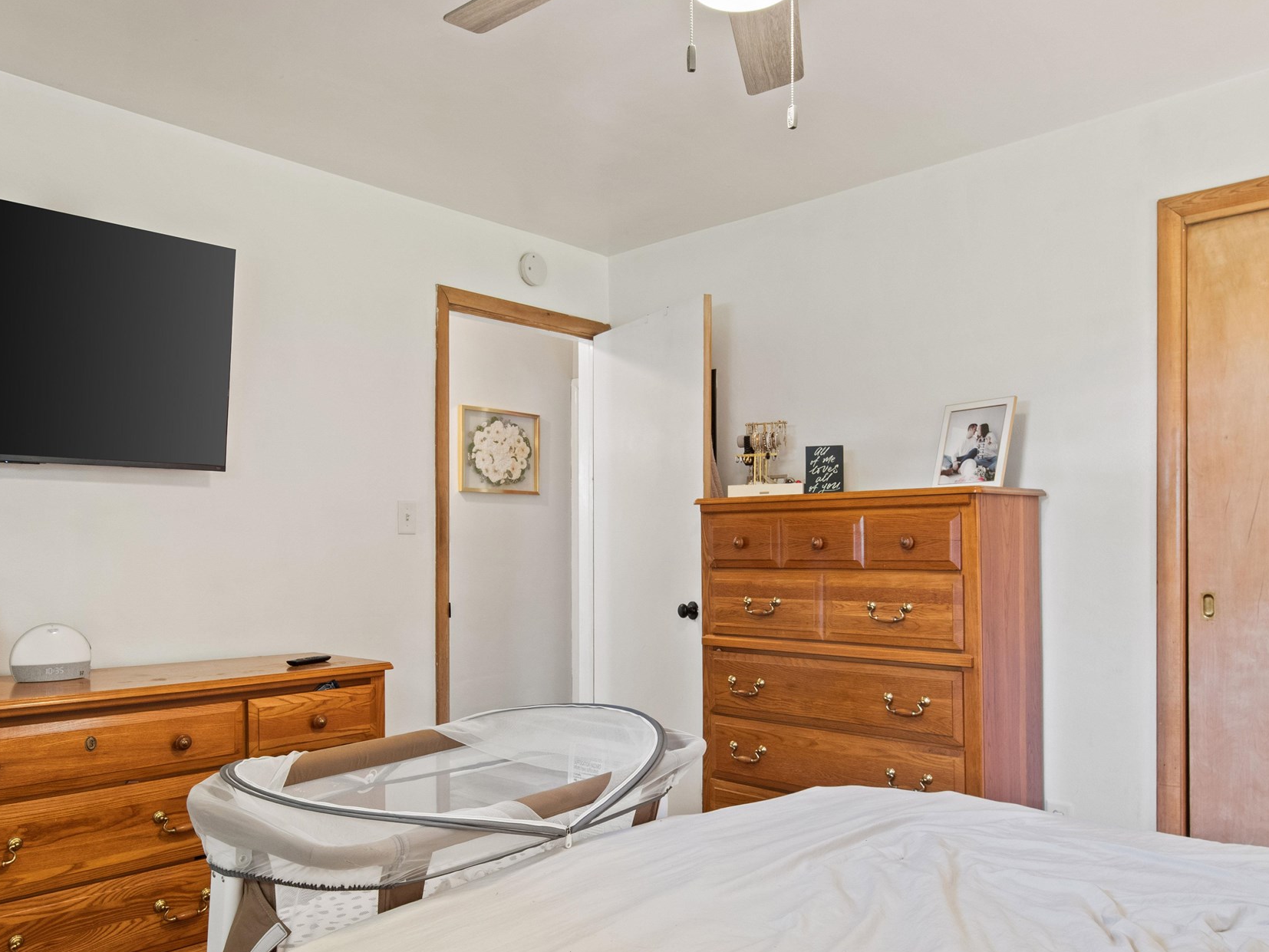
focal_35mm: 25
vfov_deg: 53.1
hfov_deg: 69.2
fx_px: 917
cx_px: 578
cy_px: 680
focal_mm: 14
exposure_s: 1/2.5
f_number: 8
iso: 640
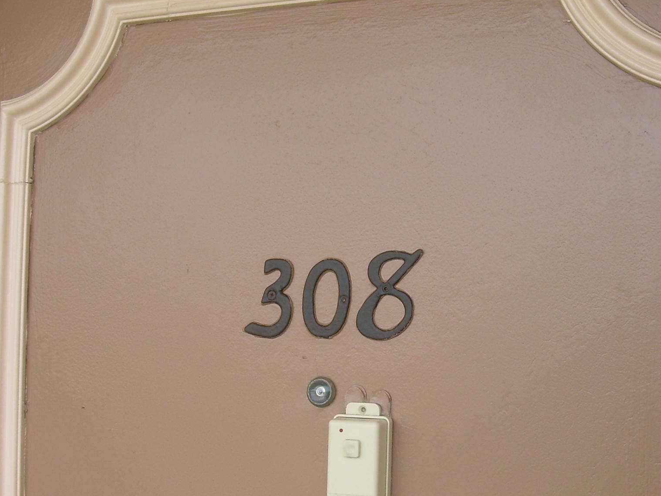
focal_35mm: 57
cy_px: 256
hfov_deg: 33.8
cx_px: 359
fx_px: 1088
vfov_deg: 25.7
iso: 50
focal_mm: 6.3
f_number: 4.6
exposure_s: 1/105
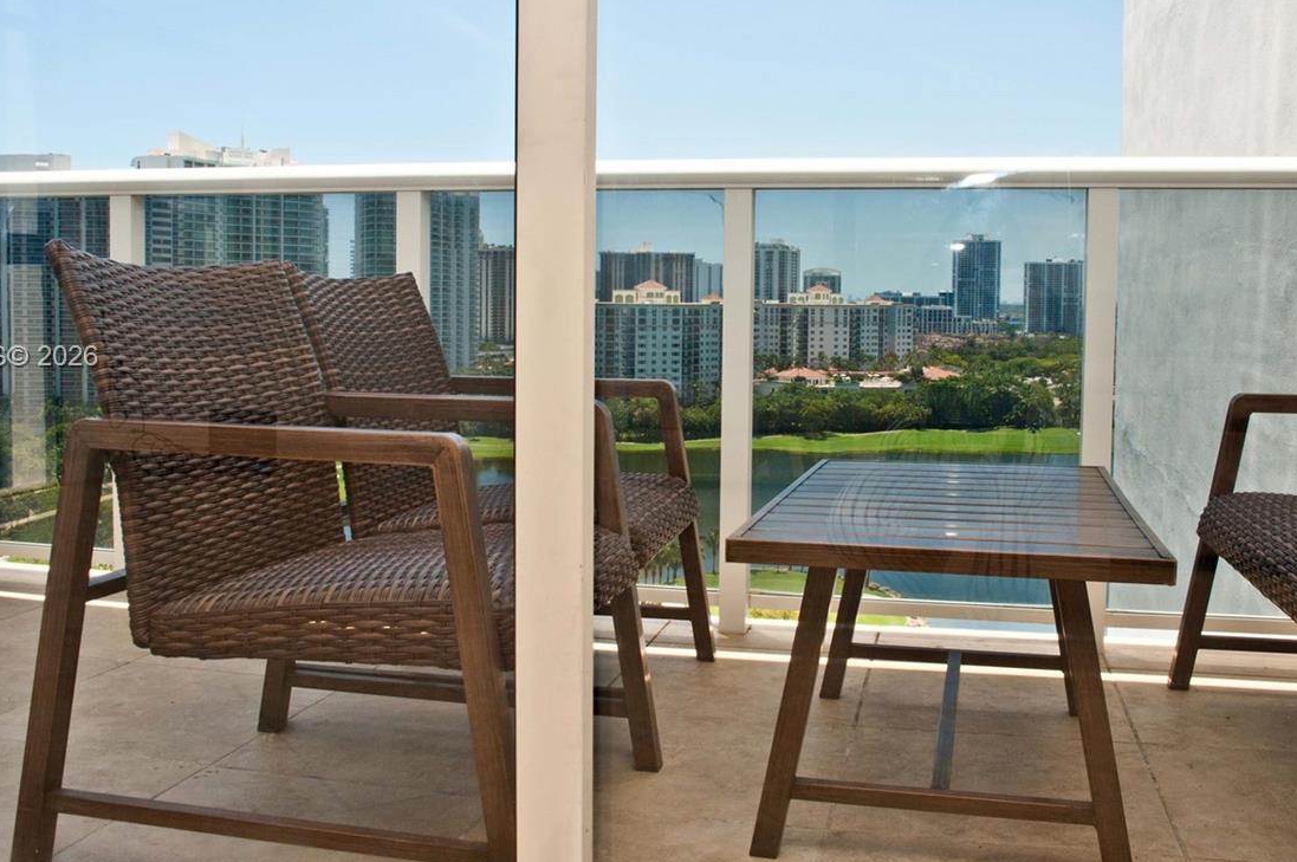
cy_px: 359
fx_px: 1260
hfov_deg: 54.5
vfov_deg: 37.7
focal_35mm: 35
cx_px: 676
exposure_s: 1/250
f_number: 13
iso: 200
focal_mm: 24
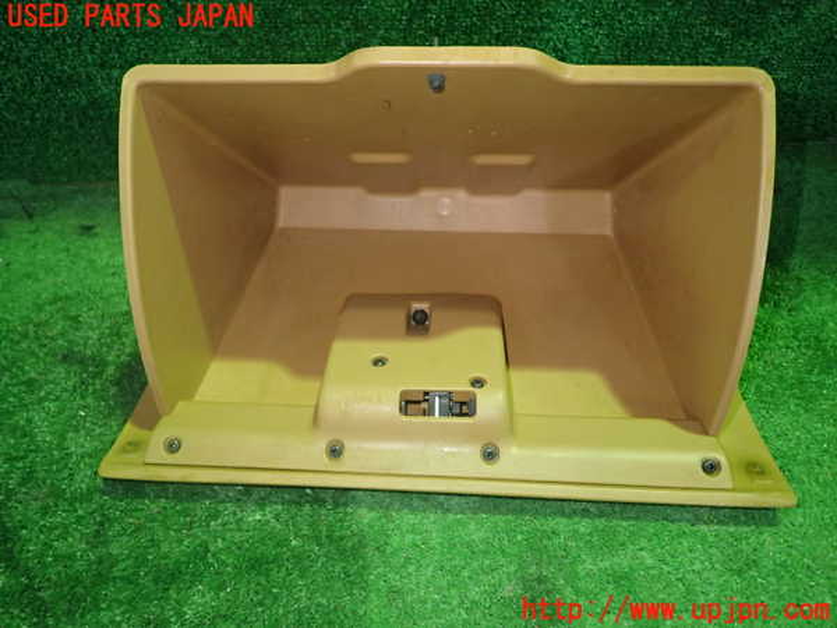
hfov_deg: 69.4
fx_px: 604
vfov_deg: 54.9
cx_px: 418
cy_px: 314
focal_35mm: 25
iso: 500
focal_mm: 4.5
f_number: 2
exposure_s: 1/30
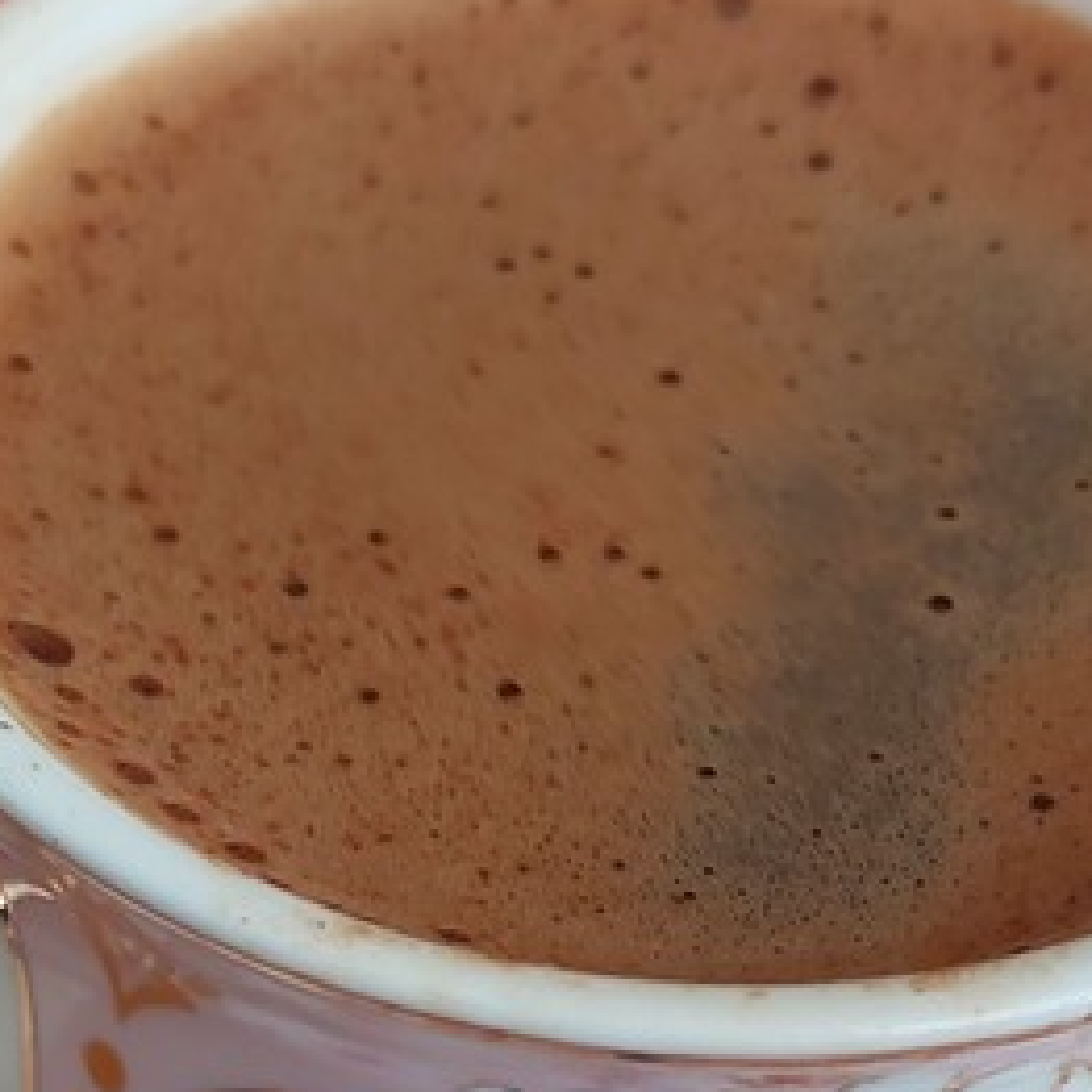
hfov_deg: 18.7
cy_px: 909
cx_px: 413
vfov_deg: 18.5
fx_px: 3319
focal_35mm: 93
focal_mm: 4.6
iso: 125
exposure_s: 1/50
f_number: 1.8
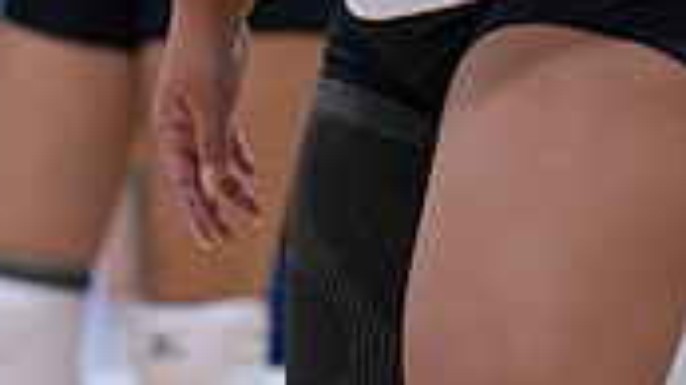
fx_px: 15359
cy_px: -509
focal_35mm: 845
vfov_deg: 1.4
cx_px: 463
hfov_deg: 2.6
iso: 8000
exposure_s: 1/800
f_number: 5
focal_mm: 200
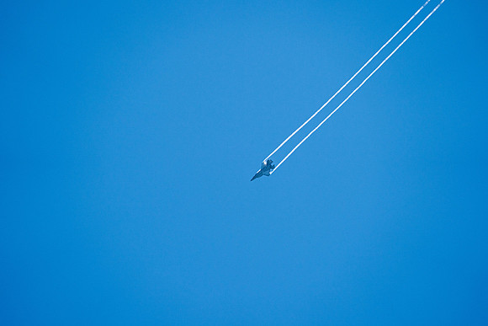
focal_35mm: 400
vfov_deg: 3.4
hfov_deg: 5.2
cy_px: 163
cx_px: 244
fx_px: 5423
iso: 640
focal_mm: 400
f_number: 10
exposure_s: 1/1250
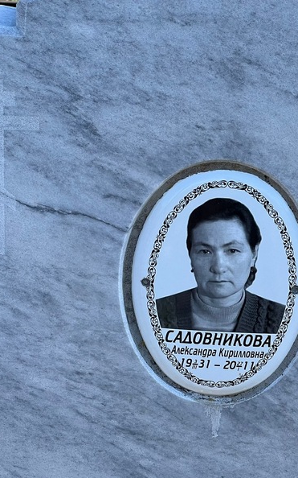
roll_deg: -0.6
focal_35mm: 110
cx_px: 196
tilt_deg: -24.9
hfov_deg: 11.9
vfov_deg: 18.9
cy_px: 241
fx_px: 1430
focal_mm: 9
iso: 32
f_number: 2.8
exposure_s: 1/249
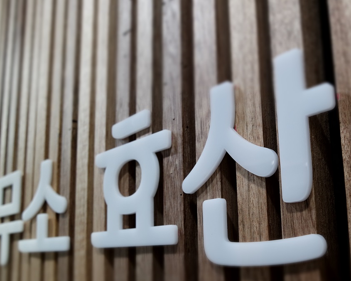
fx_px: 374
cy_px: 178
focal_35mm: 36
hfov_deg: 50.1
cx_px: 201
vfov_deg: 40.8
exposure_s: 1/30
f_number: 4.5
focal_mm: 16
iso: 400
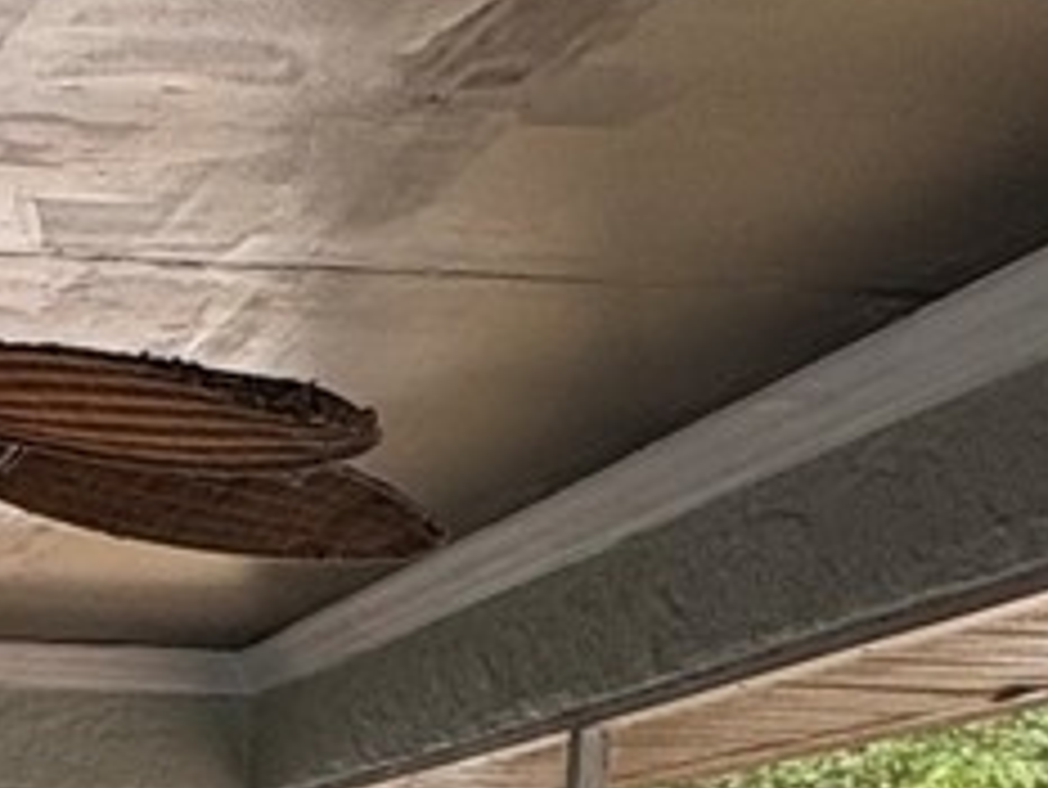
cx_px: -405
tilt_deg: -5.4
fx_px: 2908
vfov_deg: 14.0
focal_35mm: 96
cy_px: 1337
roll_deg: -2.0
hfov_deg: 18.6
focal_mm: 2.22
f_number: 2.2
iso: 64
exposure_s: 1/324
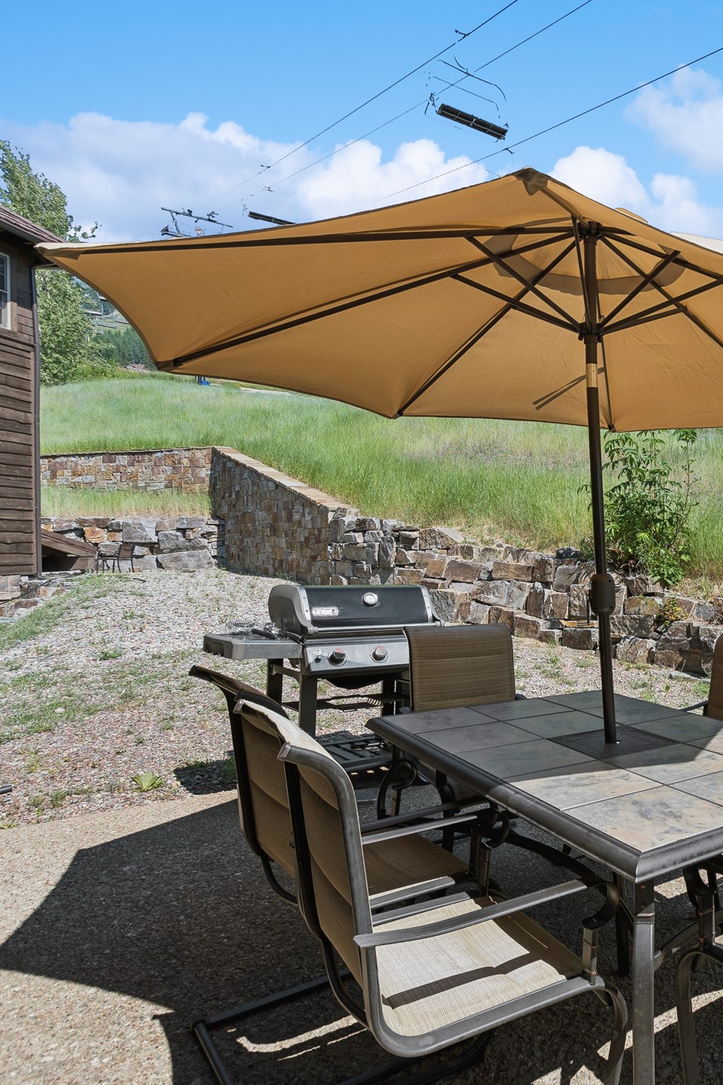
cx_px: 706
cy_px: 533
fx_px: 693
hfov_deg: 46.9
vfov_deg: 76.1
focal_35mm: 23
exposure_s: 1/500
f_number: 6.3
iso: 100
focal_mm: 10
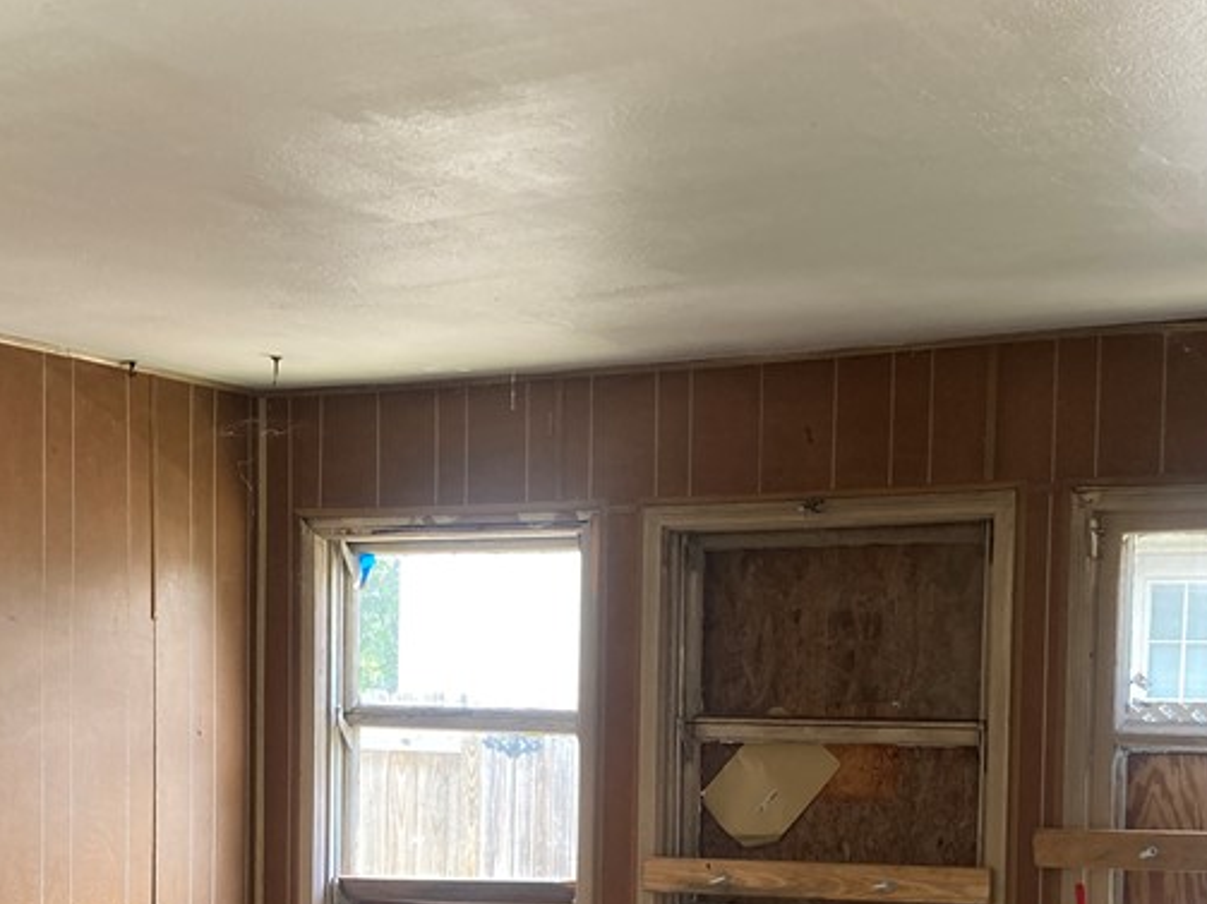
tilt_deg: -2.8
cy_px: 822
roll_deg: -0.9
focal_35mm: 57
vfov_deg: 24.9
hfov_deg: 33.8
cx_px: 590
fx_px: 1987
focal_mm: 3.99
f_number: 1.8
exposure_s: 1/75
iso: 80
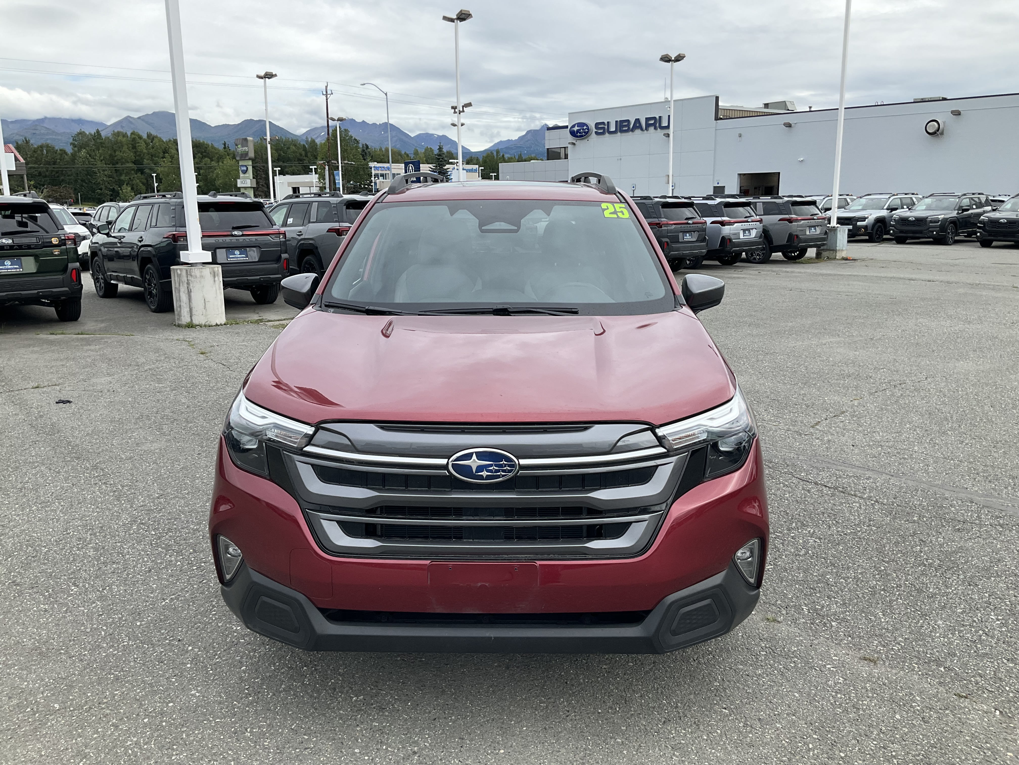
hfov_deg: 61.7
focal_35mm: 29
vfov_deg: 48.2
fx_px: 854
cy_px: 382
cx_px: 510
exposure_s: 1/829
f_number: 1.8
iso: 25
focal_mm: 3
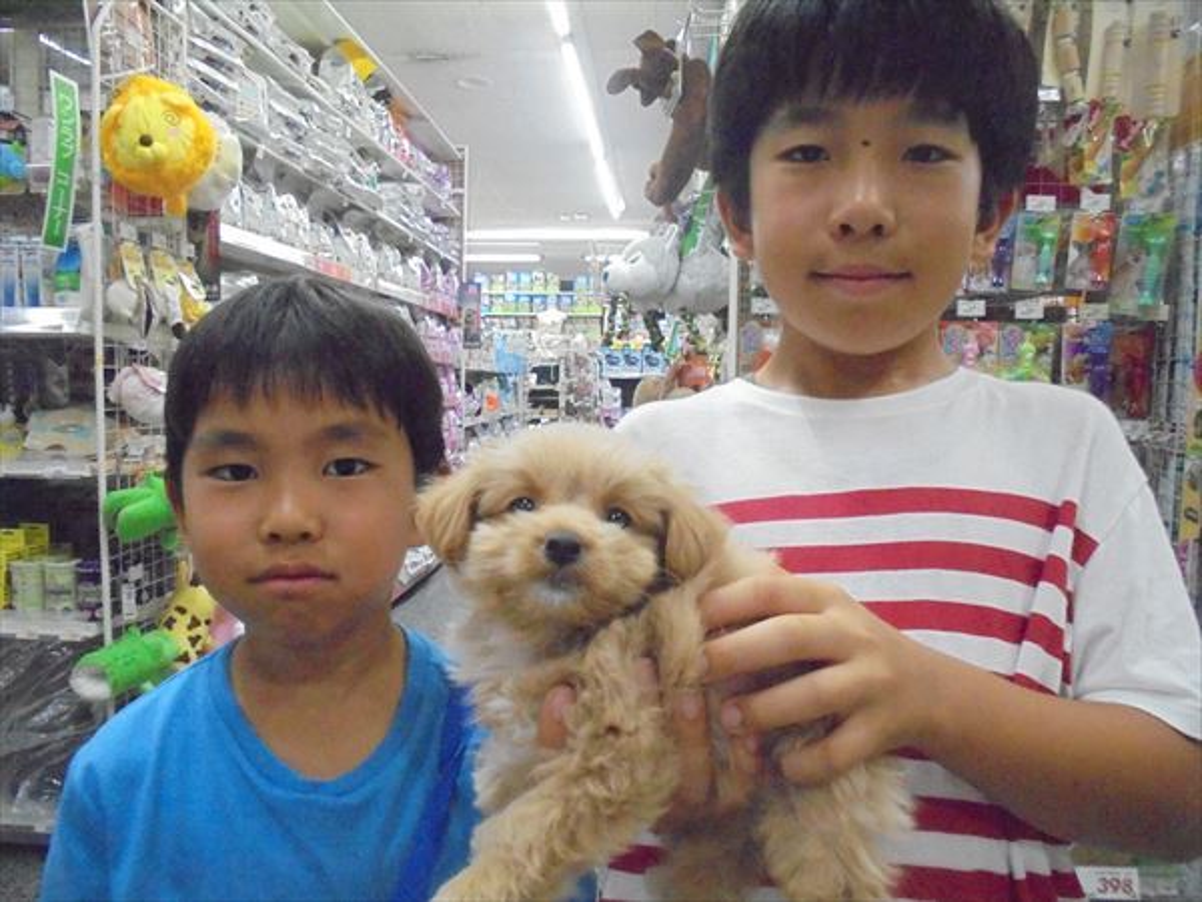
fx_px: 903
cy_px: 451
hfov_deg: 67.3
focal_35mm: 26
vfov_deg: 53.1
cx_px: 601
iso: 1600
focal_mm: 4.6
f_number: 3.5
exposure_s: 1/160
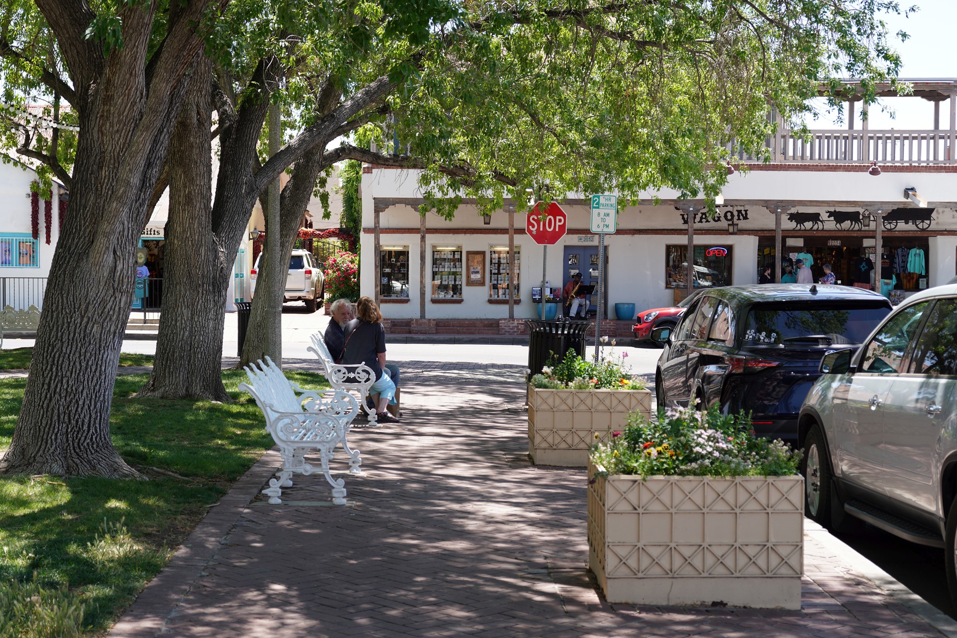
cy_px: 319
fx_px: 1595
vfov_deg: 22.6
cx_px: 478
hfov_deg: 33.4
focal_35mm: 60
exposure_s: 1/160
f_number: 5.6
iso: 100
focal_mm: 60
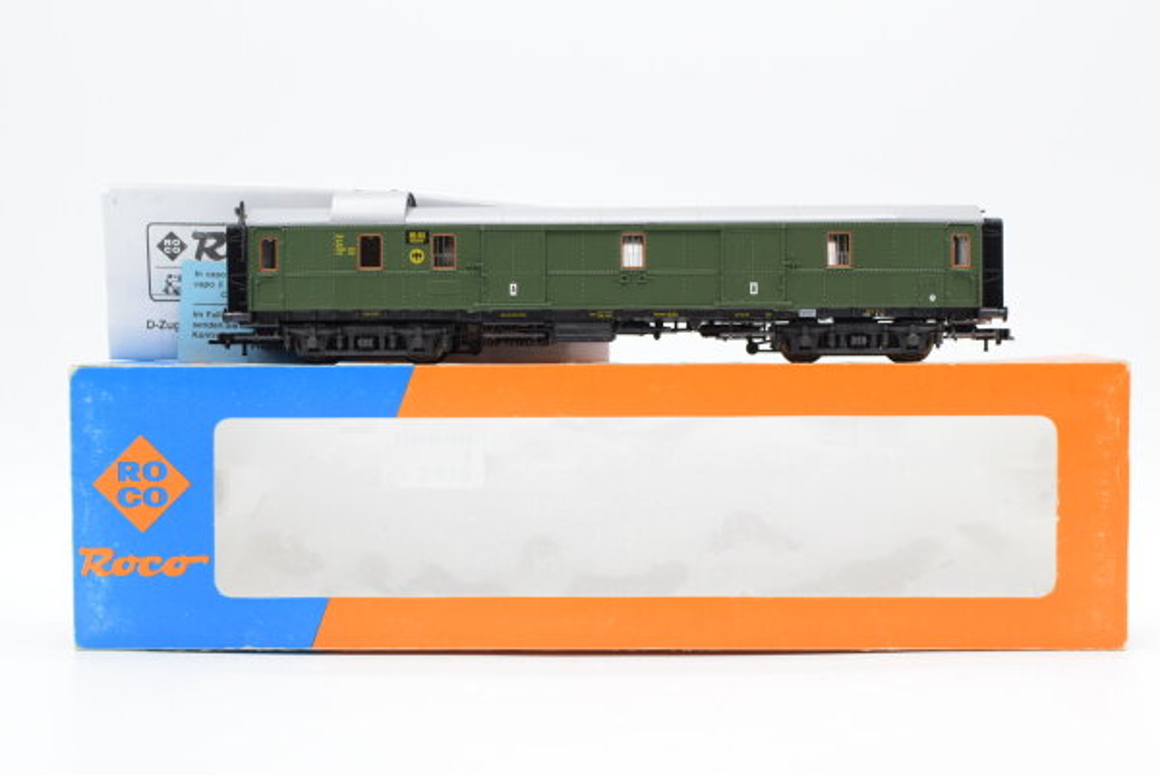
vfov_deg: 25.8
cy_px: 388
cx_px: 580
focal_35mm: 52
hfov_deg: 37.8
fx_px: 1693
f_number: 8
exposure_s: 1/125
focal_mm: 35
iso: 320
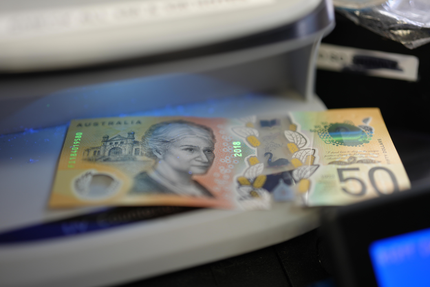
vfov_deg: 27.0
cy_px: 144
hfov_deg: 39.6
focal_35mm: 50
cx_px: 215
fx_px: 597
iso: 125
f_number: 1.4
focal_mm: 50
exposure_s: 1/50
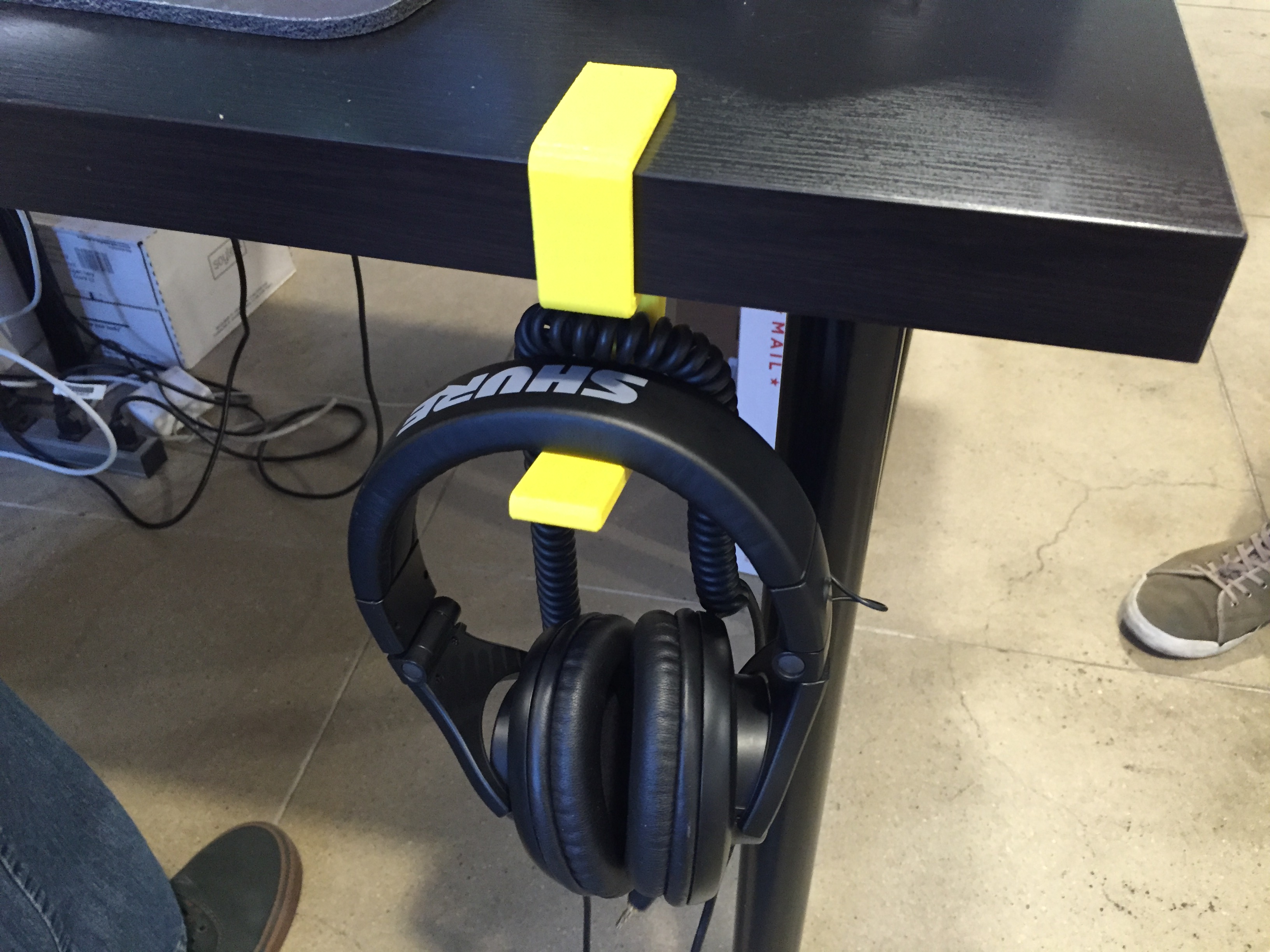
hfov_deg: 61.7
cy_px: 476
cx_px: 635
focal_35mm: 29
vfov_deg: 48.2
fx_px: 1064
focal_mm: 4.15
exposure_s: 1/20
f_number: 2.2
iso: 250
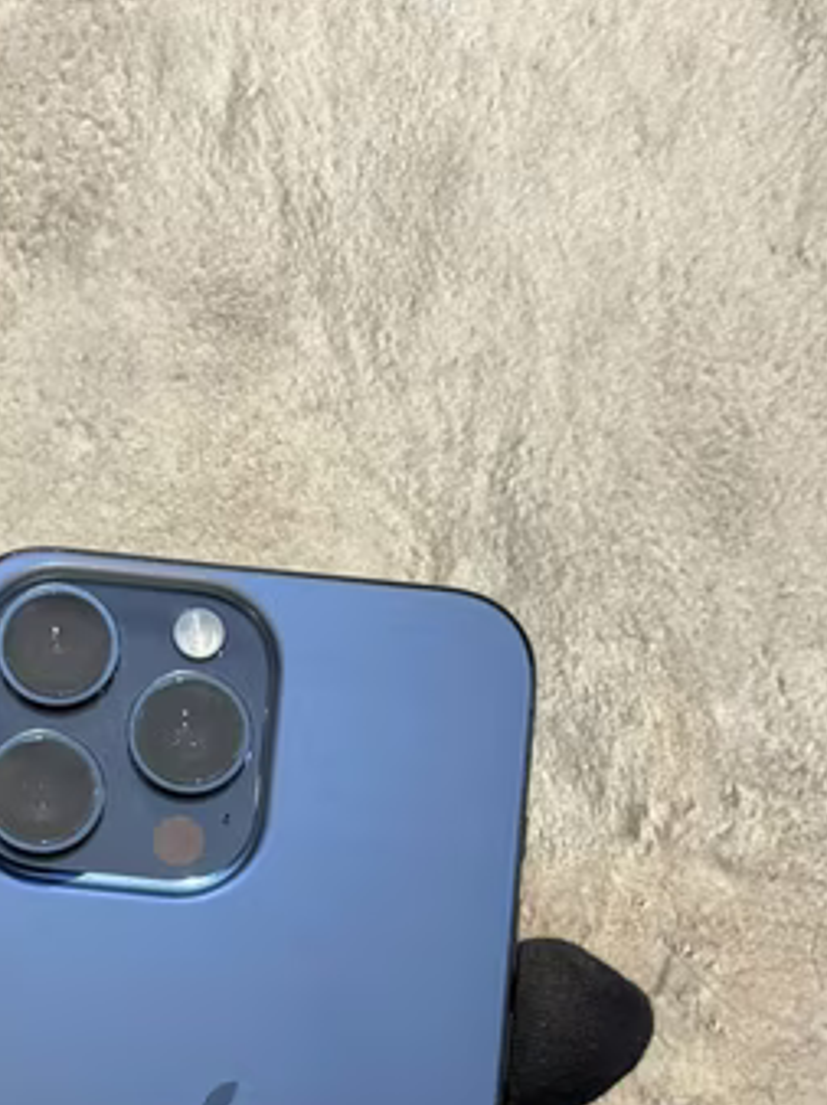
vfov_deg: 21.2
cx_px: 180
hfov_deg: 16.1
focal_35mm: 91
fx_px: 2902
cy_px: 958
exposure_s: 1/50
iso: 100
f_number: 1.78
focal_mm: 6.76
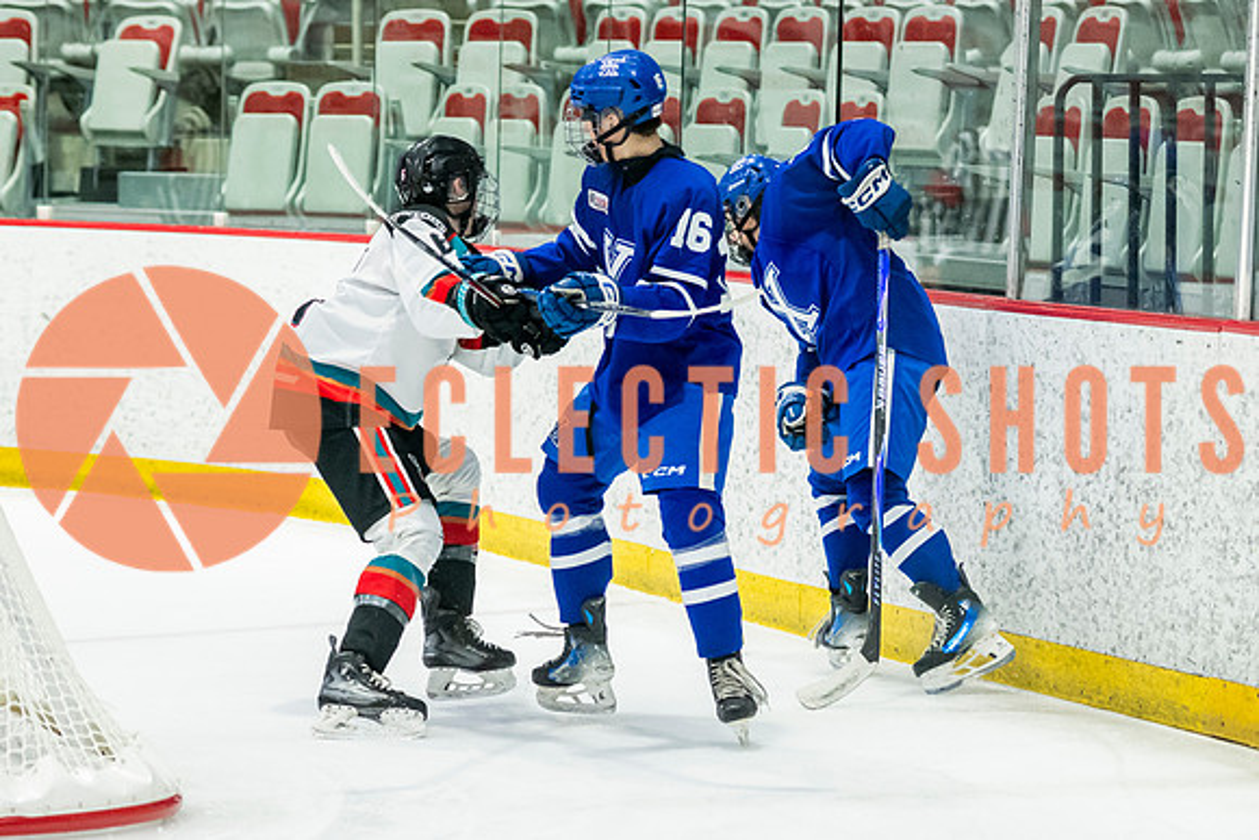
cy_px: 556
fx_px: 6484
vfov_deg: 7.4
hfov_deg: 11.1
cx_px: 529
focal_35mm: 185
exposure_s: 1/1000
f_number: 3.2
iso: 1600
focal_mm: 92
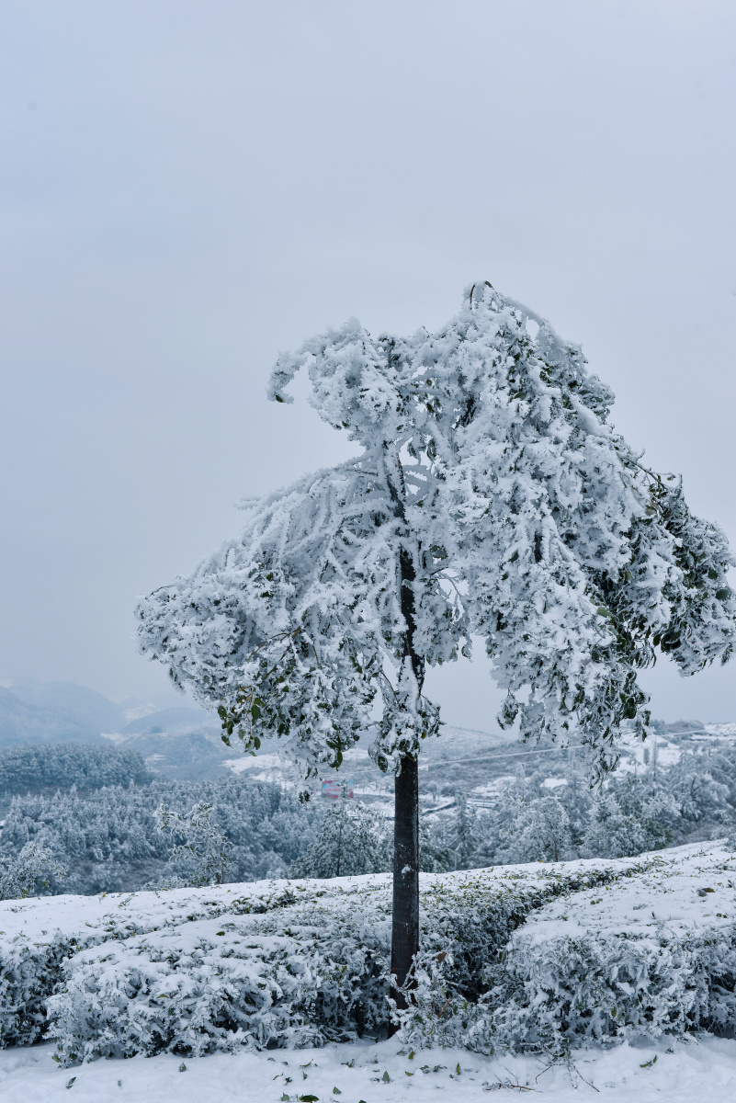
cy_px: 552
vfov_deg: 39.6
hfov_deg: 27.0
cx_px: 368
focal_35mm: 50
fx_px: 1532
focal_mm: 50
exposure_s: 1/100
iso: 100
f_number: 7.1
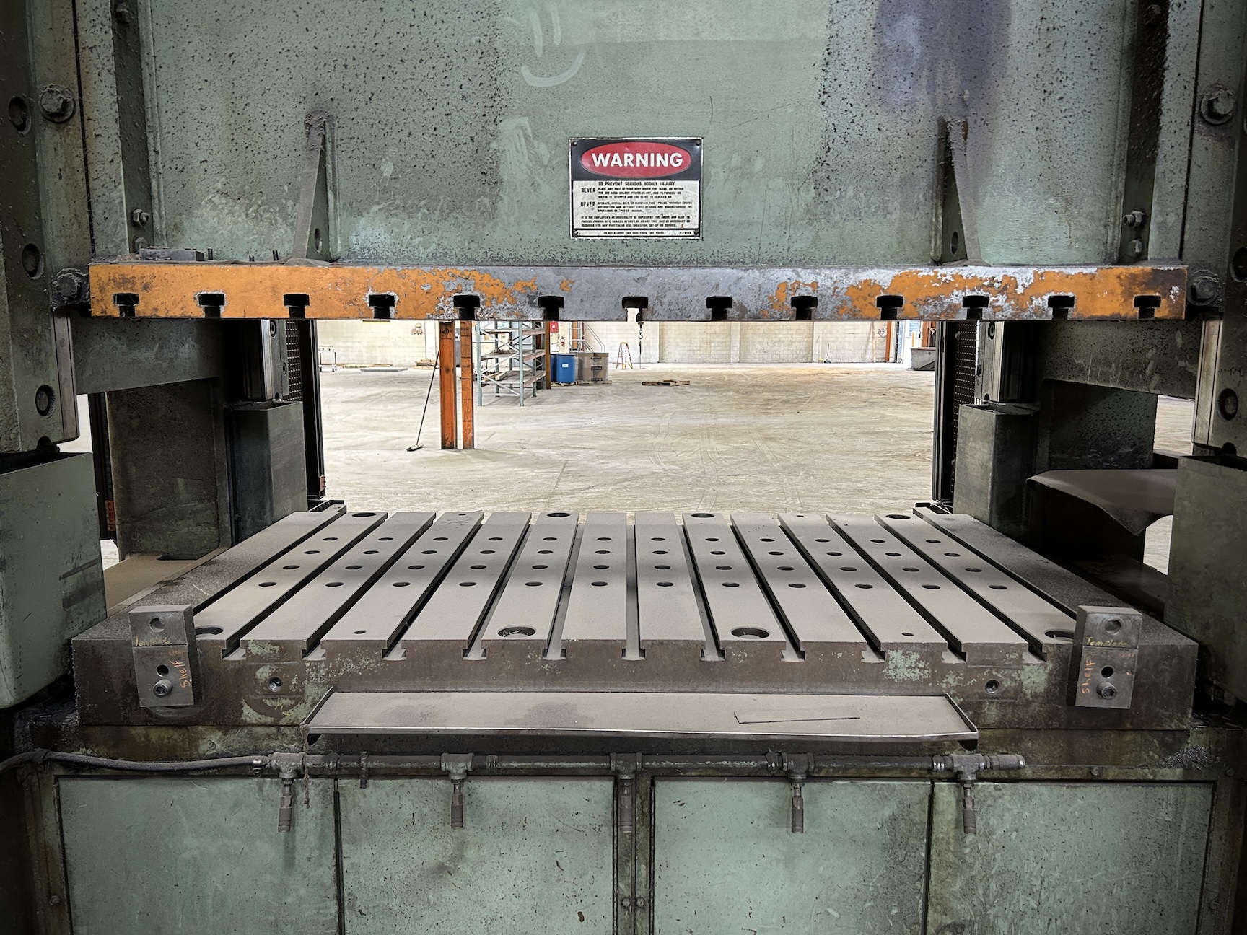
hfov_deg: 67.3
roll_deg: +0.7
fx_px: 937
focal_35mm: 26
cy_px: 468
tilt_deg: -8.9
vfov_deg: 53.1
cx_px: 624
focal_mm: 5.7
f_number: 1.5
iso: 160
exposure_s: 1/60
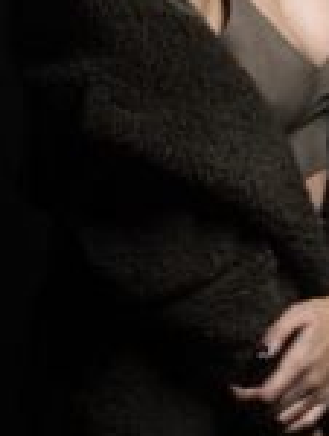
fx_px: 6066
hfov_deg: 3.1
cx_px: 268
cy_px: 157
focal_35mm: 480
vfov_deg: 4.1
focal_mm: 75
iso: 200
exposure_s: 1/250
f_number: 3.5
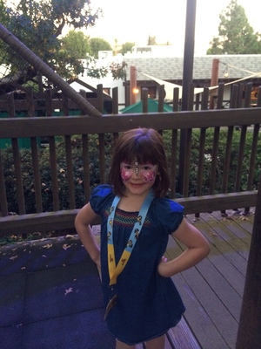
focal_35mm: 30
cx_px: 130
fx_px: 302
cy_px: 174
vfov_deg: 60.0
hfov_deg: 46.8
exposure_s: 1/17
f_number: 2.2
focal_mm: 4.12
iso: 320
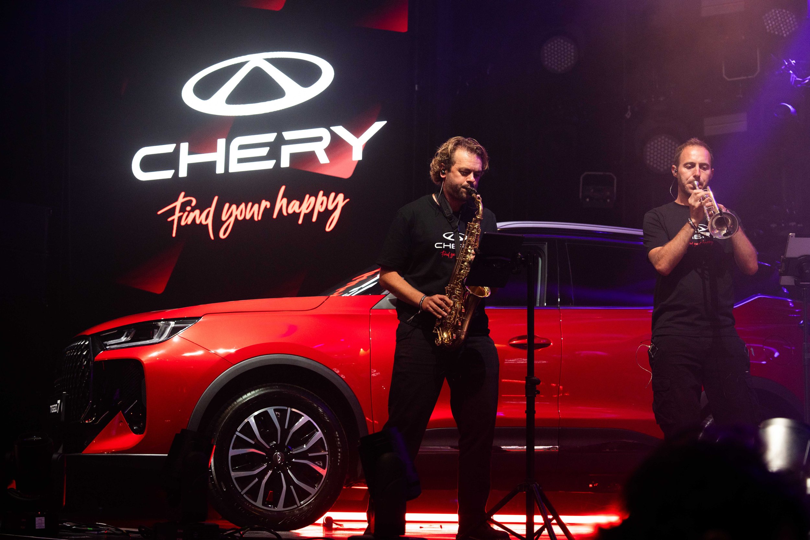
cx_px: 405
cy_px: 270
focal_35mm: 66
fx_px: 1485
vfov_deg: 20.6
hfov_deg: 30.5
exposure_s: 1/250
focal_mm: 66
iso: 1250
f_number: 4
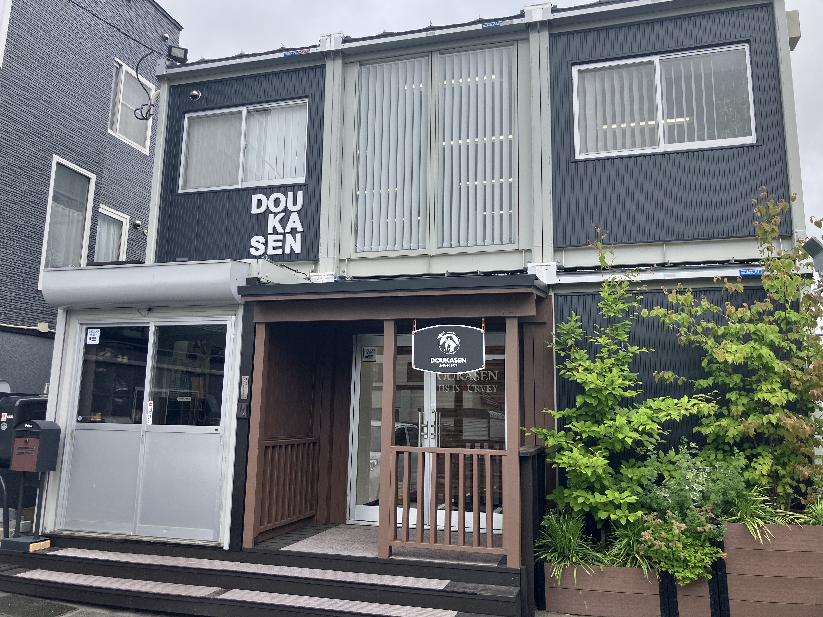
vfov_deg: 49.7
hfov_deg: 63.4
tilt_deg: +11.1
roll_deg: -0.5
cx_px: 412
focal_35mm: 28
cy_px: 308
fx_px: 666
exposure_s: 1/486
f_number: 1.8
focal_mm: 3.99
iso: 32
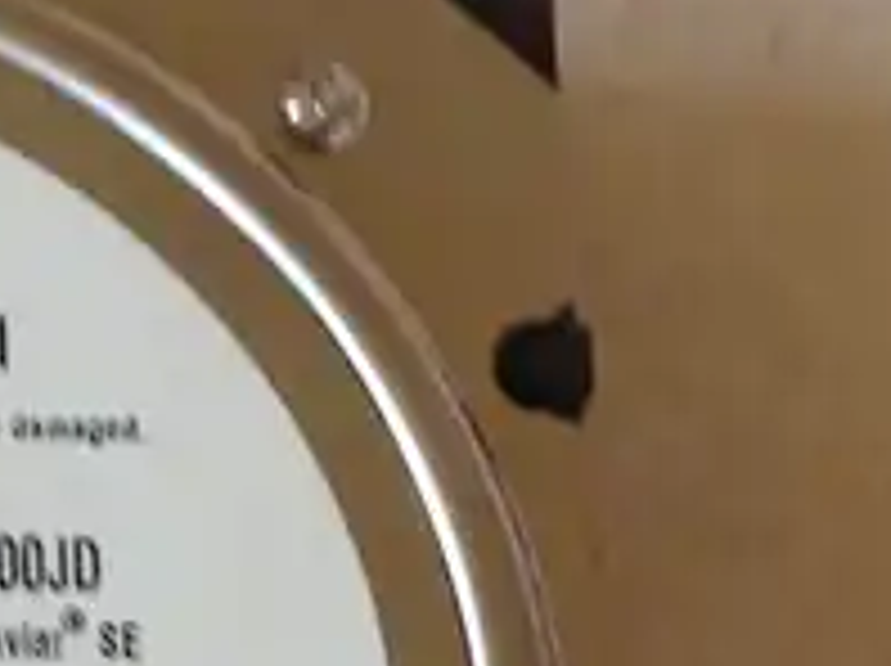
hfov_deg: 11.0
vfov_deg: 8.1
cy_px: 1238
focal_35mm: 177
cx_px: -212
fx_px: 4550
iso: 50
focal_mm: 4.28
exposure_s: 1/15
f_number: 2.4
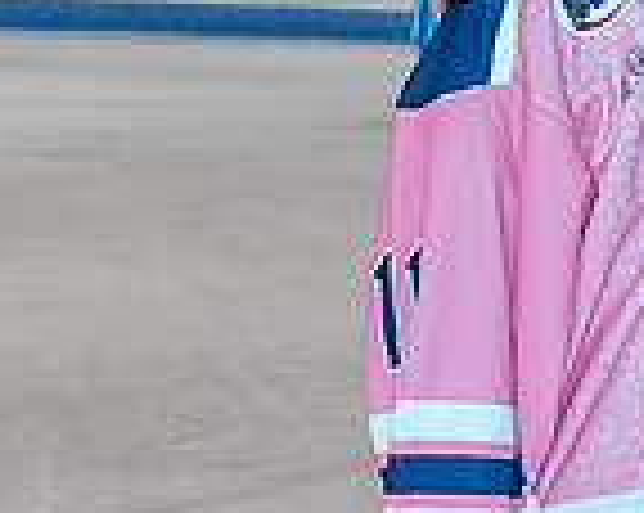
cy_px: -4
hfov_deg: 8.6
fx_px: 4130
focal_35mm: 217
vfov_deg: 7.1
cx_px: 1093
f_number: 4.5
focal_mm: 28
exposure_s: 1/200
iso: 400
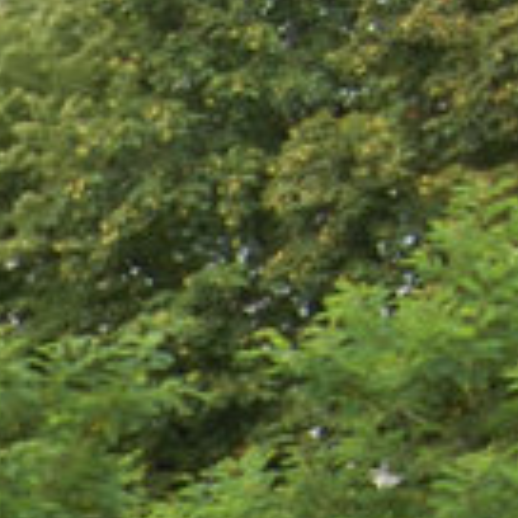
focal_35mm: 250
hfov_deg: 6.5
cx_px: -914
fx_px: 4233
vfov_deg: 6.7
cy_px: 1141
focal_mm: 26
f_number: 6.3
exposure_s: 1/160
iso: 200
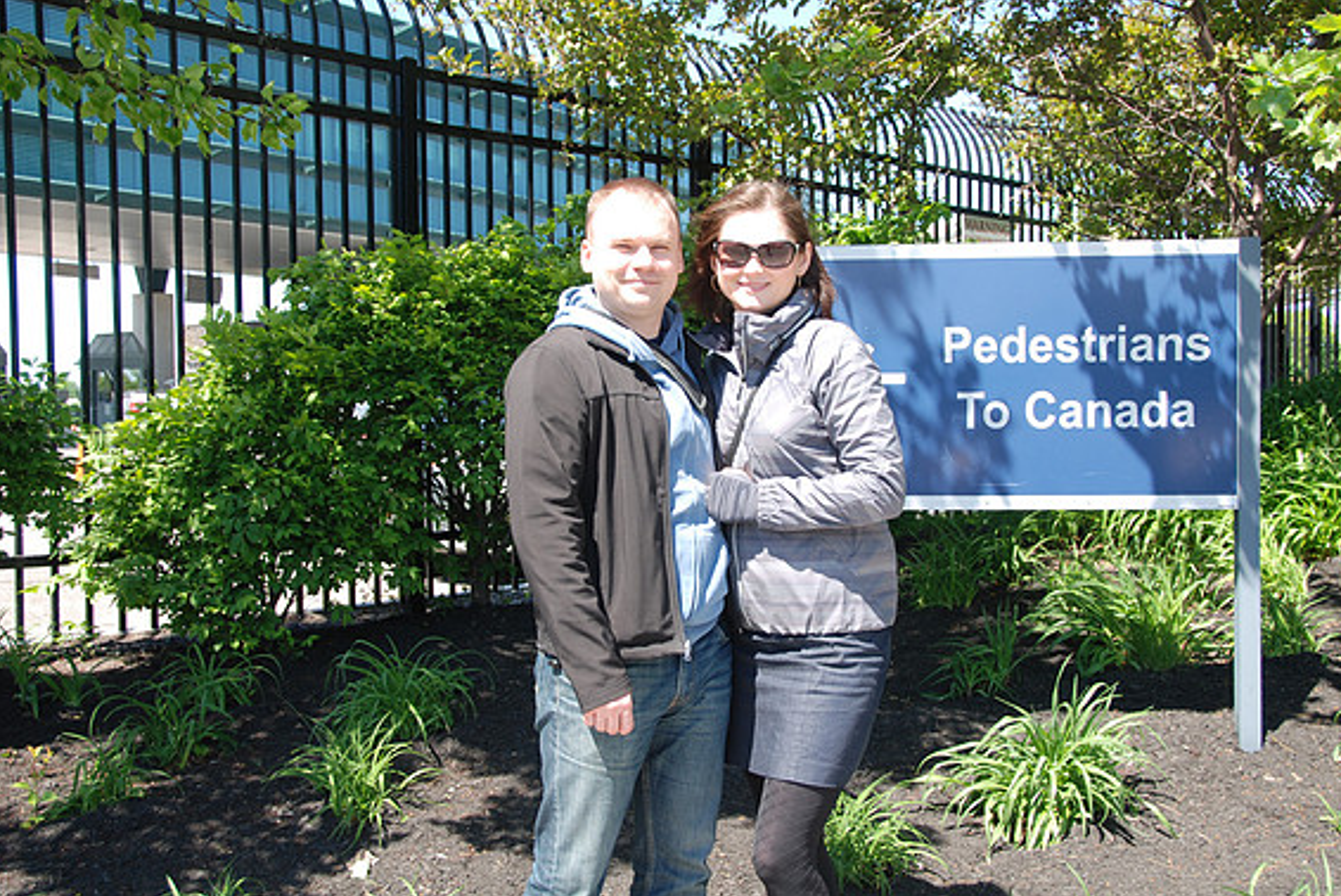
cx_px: 678
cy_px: 446
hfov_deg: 46.9
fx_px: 1547
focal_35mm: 42
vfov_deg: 32.3
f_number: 5.6
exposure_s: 1/125
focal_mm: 27
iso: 100
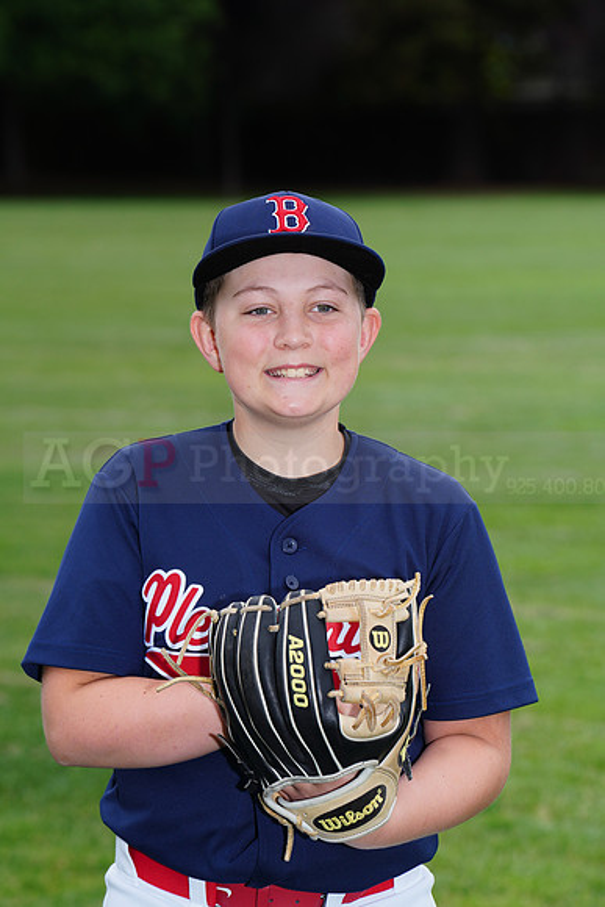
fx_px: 4812
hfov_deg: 7.2
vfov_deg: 10.8
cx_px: 302
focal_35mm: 191
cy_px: 454
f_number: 9
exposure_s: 1/250
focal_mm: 191
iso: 200
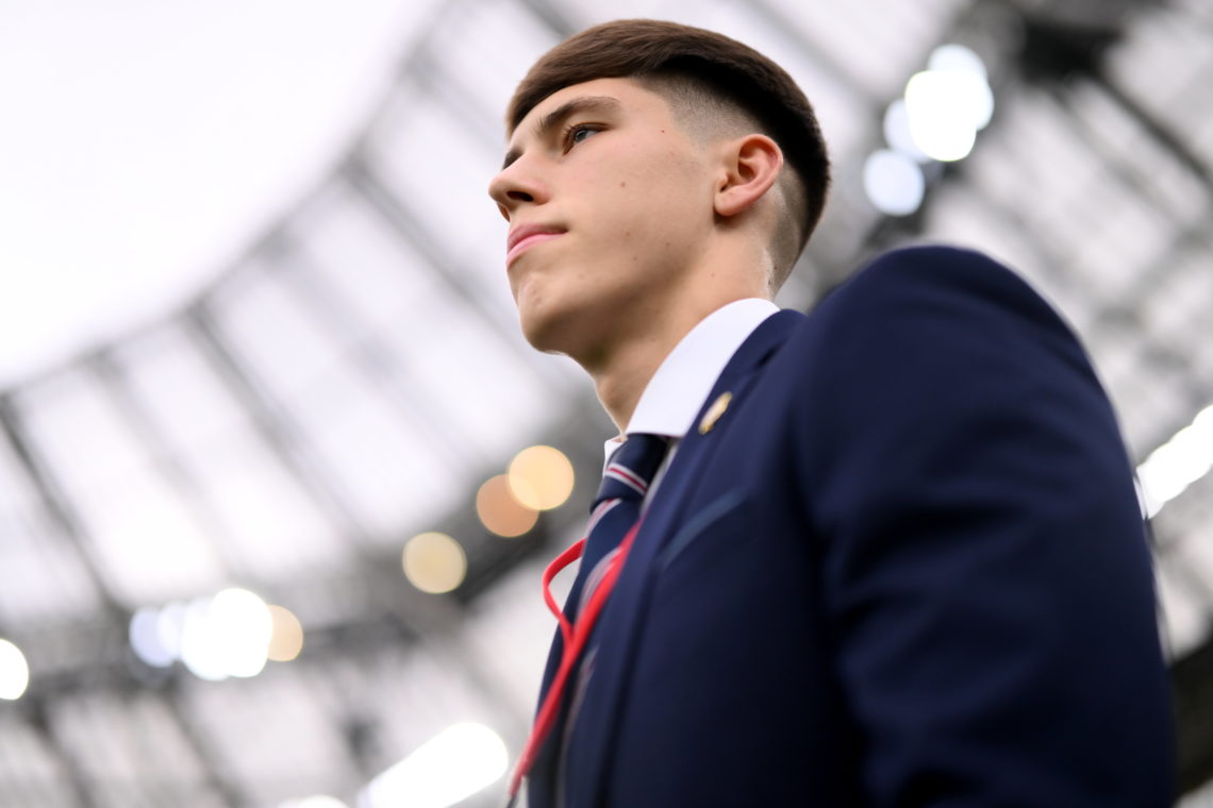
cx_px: 606
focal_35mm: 50
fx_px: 1685
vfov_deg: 27.0
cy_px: 404
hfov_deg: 39.6
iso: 1000
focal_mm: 50
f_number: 1.2
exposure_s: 1/10000
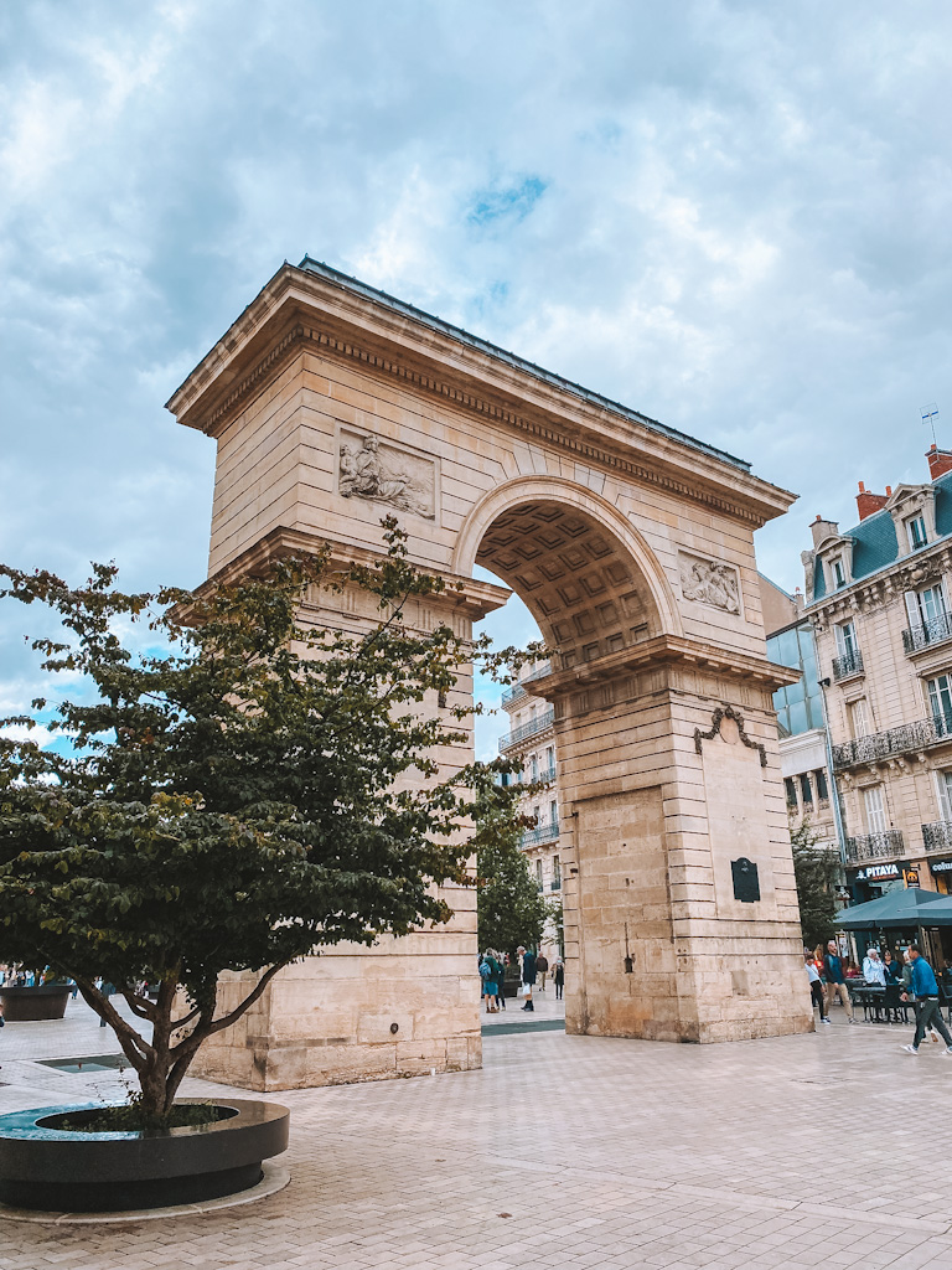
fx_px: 953
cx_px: 476
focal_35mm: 26
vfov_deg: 67.3
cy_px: 635
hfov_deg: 53.1
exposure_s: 1/2400
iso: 32
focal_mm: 4.25
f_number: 1.8
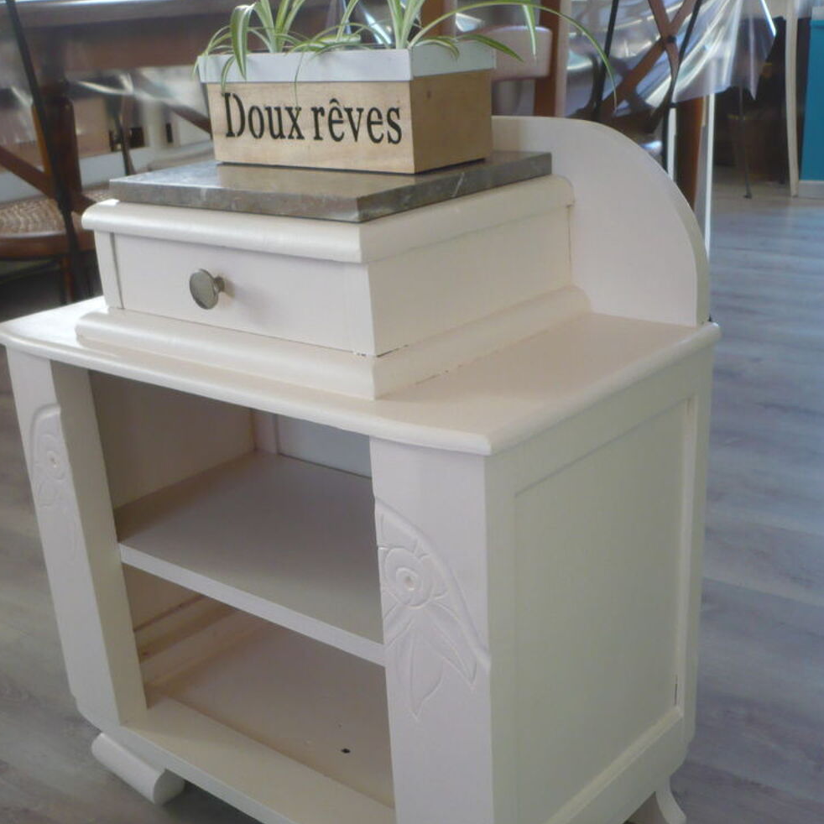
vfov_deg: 39.9
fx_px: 1131
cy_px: 491
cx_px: 413
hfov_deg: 40.0
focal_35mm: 42
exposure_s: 1/50
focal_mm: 5.8
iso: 200
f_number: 2.8
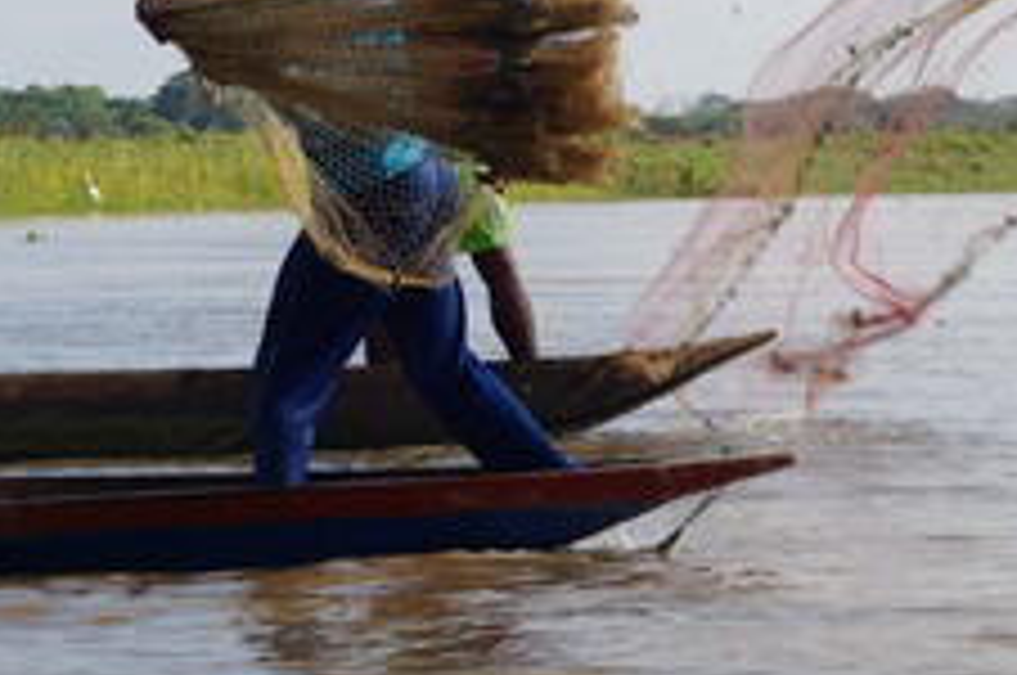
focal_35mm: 237
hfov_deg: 8.7
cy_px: 52
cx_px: 842
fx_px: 6698
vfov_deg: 5.8
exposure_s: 1/160
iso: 100
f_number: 10
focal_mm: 55
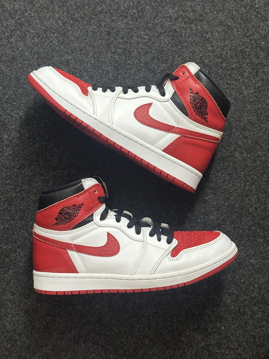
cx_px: 134
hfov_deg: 30.3
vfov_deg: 39.7
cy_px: 180
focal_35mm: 48
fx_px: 497
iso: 250
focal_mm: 6.86
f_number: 1.78
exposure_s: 1/50
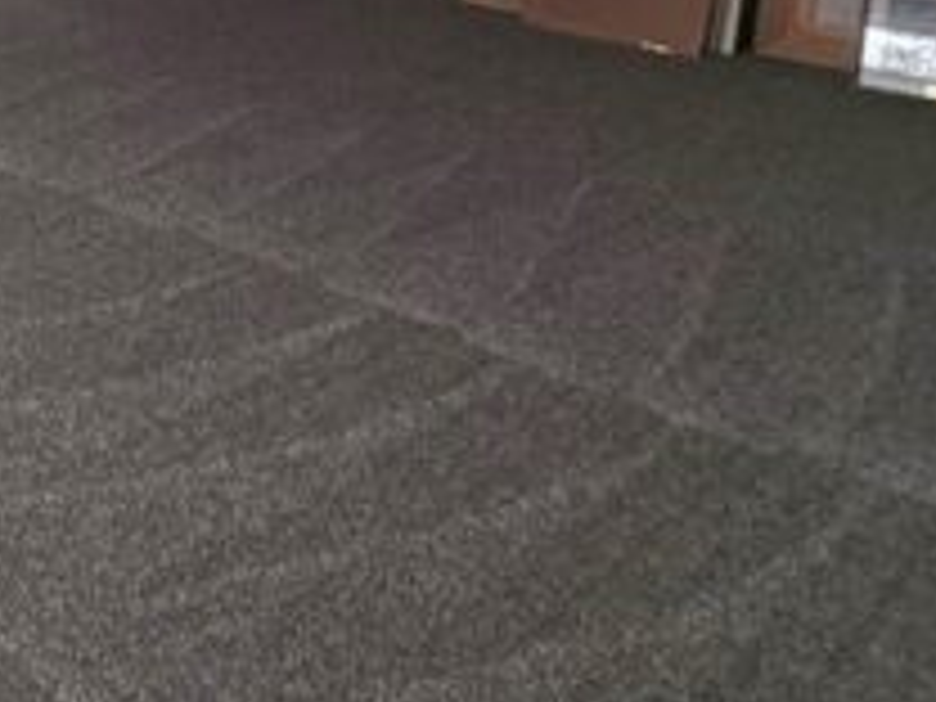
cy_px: -270
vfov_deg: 24.4
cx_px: -648
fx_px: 1352
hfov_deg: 23.9
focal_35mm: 50
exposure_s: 1/60
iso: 160
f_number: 2.2
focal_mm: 1.7
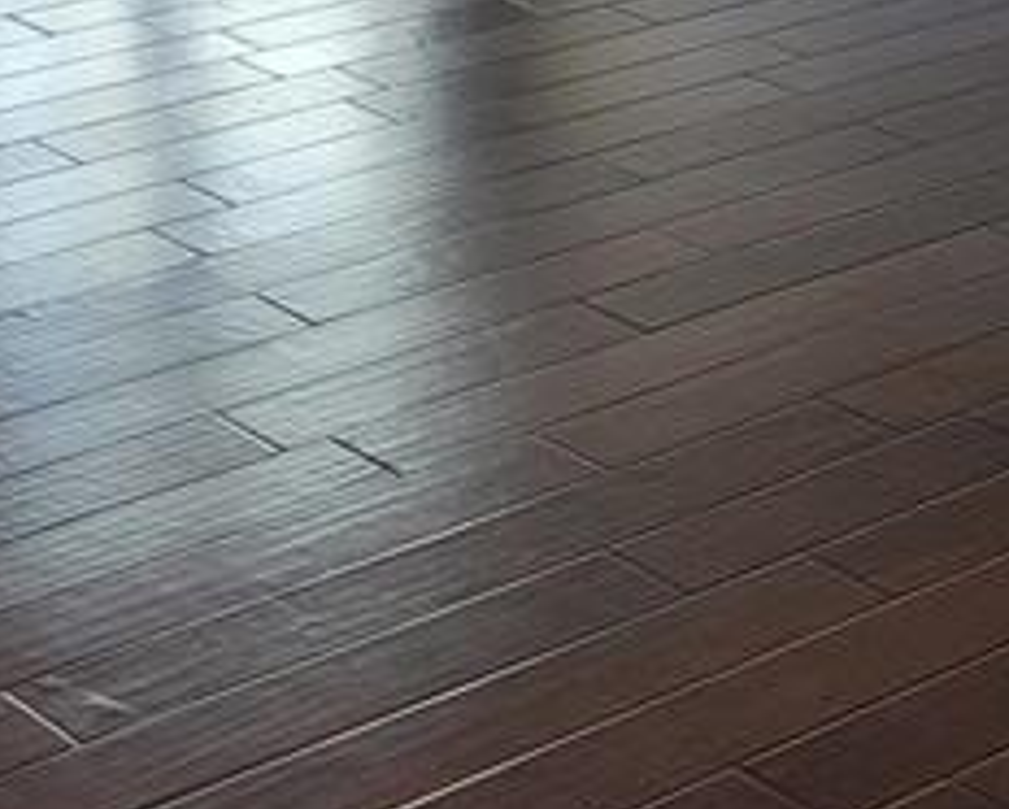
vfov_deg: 12.7
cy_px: -596
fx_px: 3347
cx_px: 396
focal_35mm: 112
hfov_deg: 17.1
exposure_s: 1/120
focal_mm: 5.4
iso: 100
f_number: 1.8
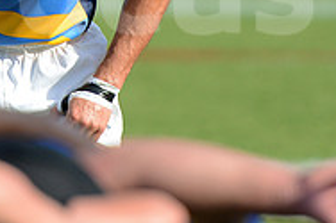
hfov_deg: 2.5
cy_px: -26
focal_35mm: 834
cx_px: -134
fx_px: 7777
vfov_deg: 1.6
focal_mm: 270
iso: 500
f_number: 4
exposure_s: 1/1250
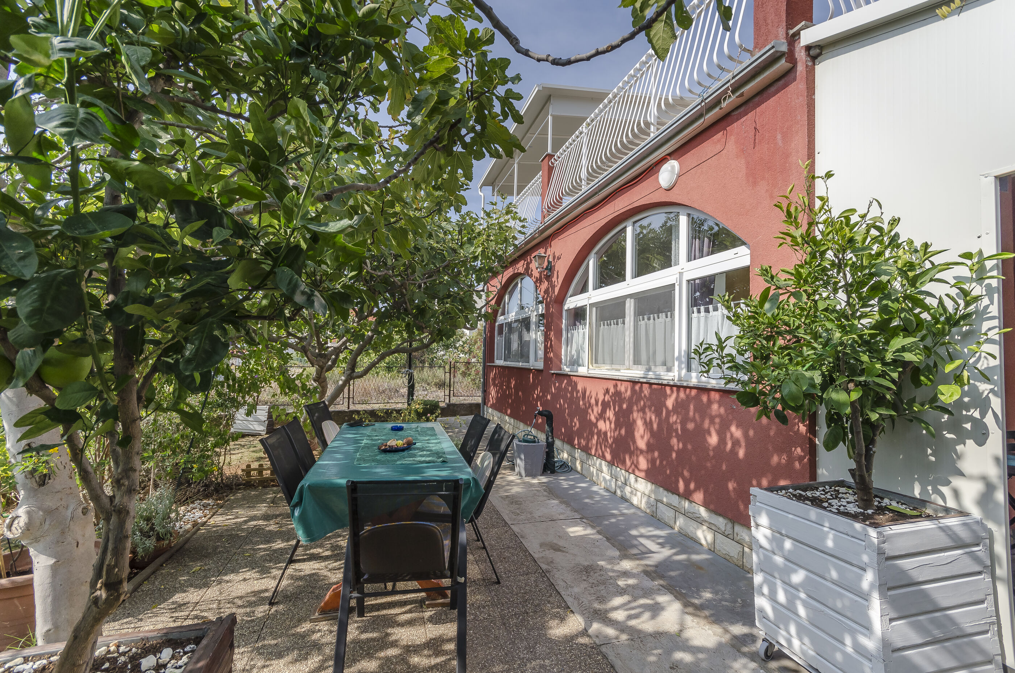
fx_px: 422
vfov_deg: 77.1
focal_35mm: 15
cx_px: 508
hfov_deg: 100.5
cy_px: 336
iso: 100
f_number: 9
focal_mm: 10
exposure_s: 1/320
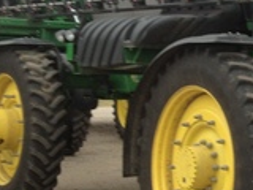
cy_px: 73
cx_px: 361
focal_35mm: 119
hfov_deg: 15.5
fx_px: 870
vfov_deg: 12.4
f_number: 2.4
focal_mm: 4.28
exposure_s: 1/120
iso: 64
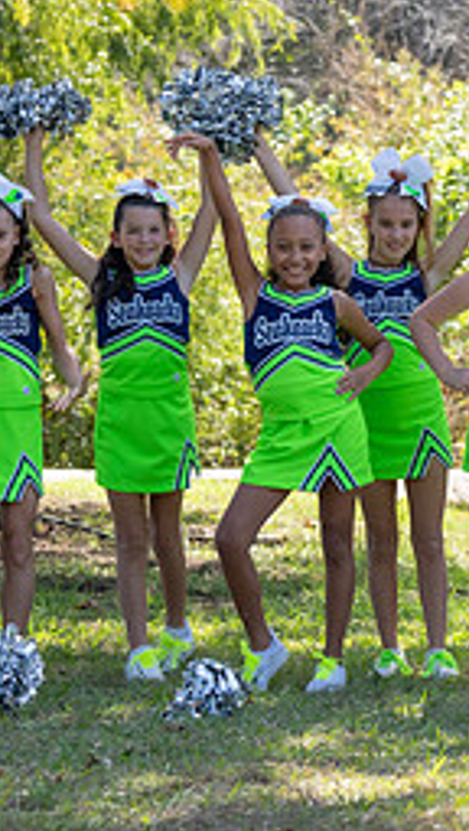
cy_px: 340
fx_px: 4122
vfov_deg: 11.5
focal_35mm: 187
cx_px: 551
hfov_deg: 6.5
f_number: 4
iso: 500
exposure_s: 1/1250
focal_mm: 70
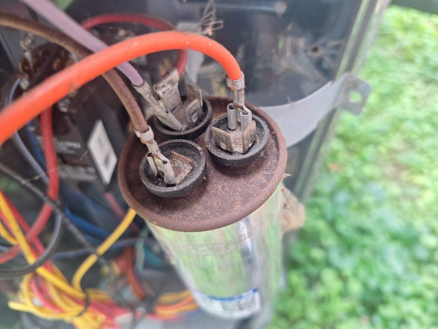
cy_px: 164
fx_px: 291
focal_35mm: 23
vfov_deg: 58.9
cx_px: 219
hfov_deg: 73.9
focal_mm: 5.54
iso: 80
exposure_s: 1/50
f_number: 1.8
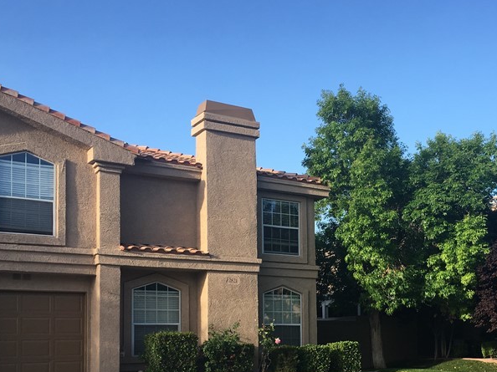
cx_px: 369
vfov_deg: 28.4
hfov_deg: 37.3
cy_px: 301
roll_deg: +1.2
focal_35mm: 50
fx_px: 718
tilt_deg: +3.5
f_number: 2.2
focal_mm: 4.15
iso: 25
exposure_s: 1/541
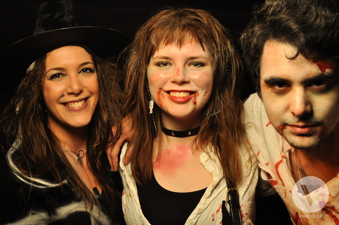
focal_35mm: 42
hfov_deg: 46.4
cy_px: 112
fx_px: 395
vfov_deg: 31.8
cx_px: 170
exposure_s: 1/125
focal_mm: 28
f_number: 6.3
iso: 800
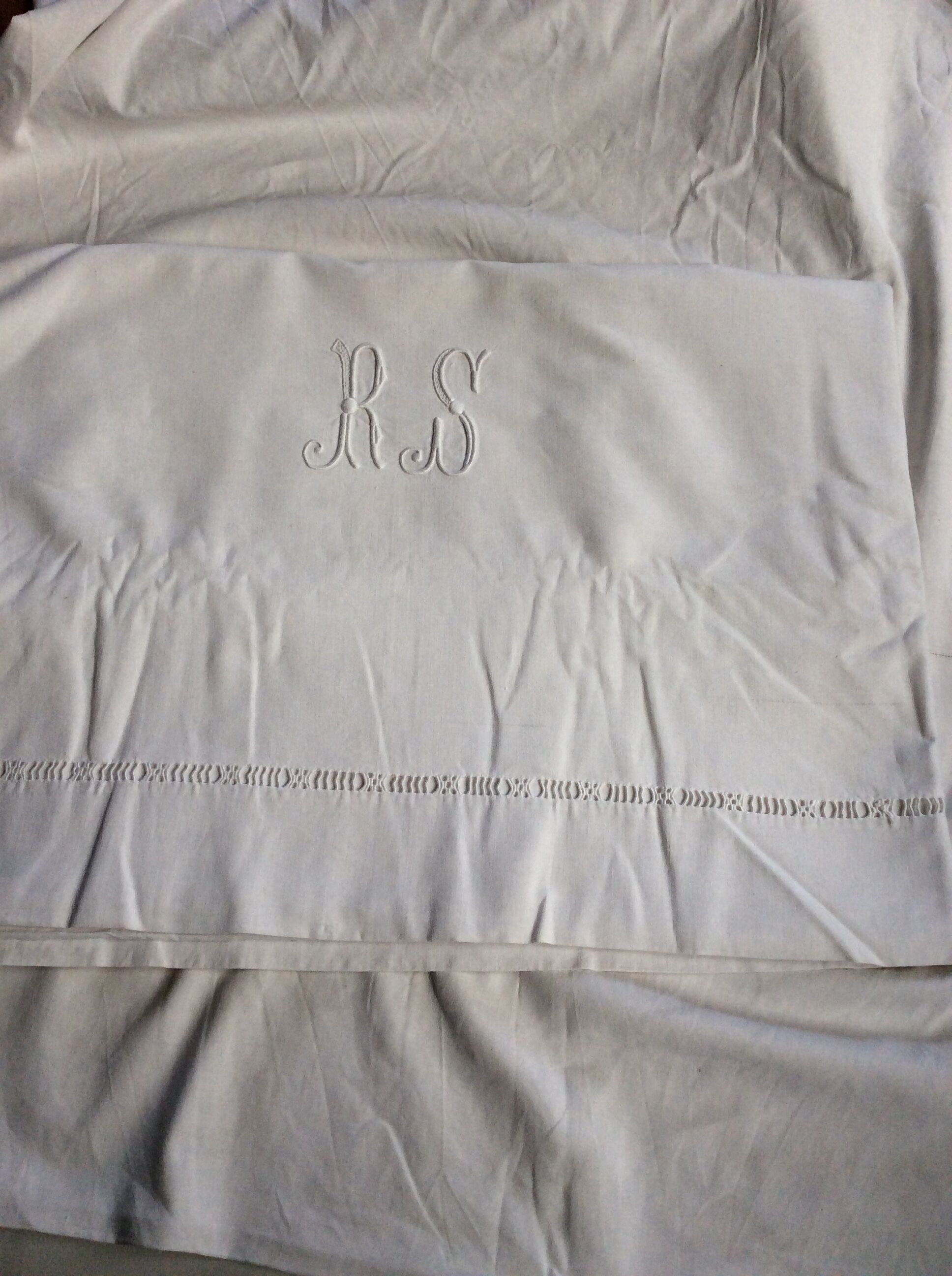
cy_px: 638
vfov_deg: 56.9
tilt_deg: -70.8
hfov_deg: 44.1
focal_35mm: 32
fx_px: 1177
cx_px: 476
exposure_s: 1/100
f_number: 2.4
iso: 50
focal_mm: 3.3
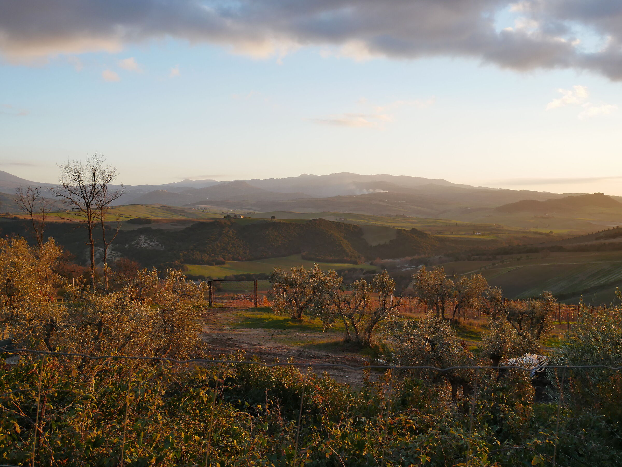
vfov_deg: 39.7
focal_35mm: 36
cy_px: 234
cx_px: 311
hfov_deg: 51.3
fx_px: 647
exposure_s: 1/160
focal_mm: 18
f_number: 5.6
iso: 200
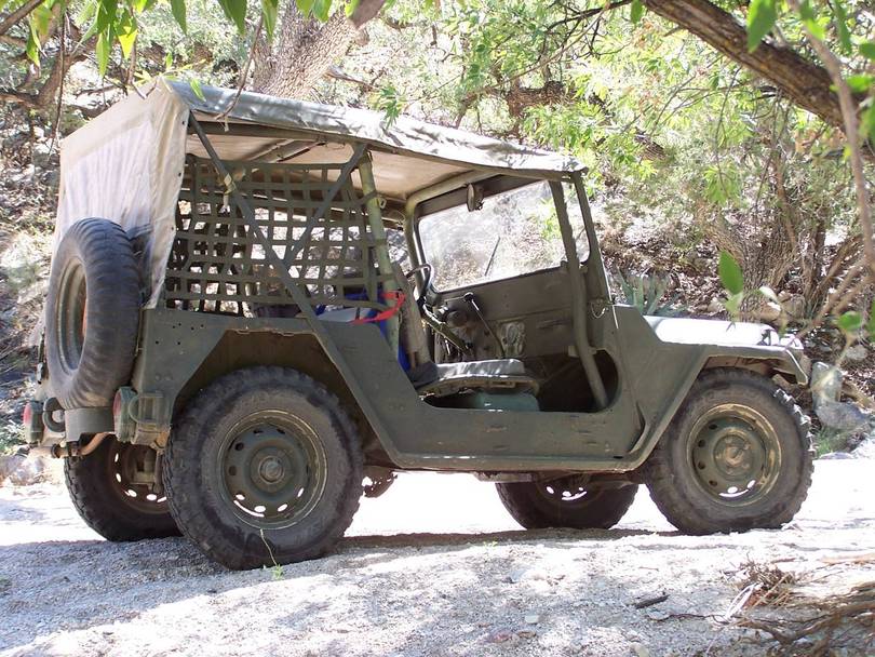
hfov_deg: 29.0
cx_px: 438
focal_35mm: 67
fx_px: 1694
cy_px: 328
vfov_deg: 21.9
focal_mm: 11.1
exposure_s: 1/90
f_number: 3.2
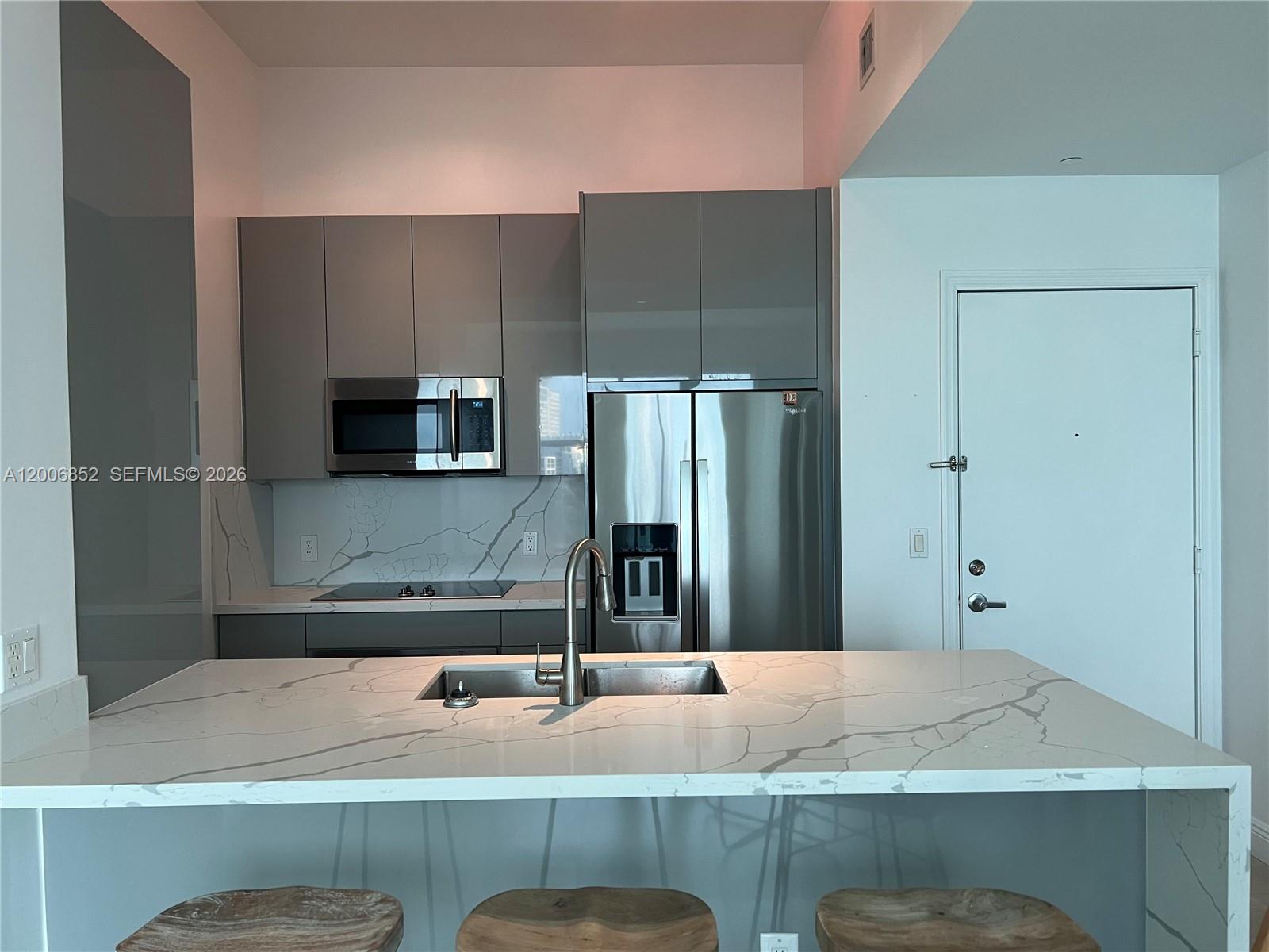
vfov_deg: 53.1
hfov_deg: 67.3
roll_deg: +0.7
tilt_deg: -1.8
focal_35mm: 26
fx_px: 953
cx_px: 634
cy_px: 476
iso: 125
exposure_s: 1/60
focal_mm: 5.7
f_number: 1.5
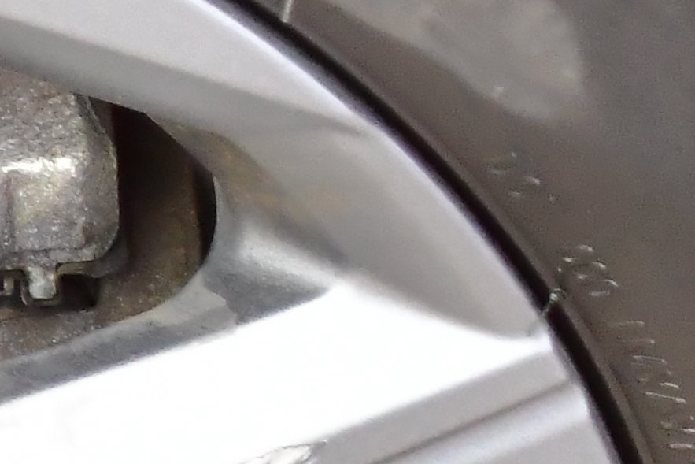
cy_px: 572
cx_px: -630
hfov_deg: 4.9
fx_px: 8032
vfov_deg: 3.3
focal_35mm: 416
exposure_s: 1/30
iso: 3200
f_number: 5.3
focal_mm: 44
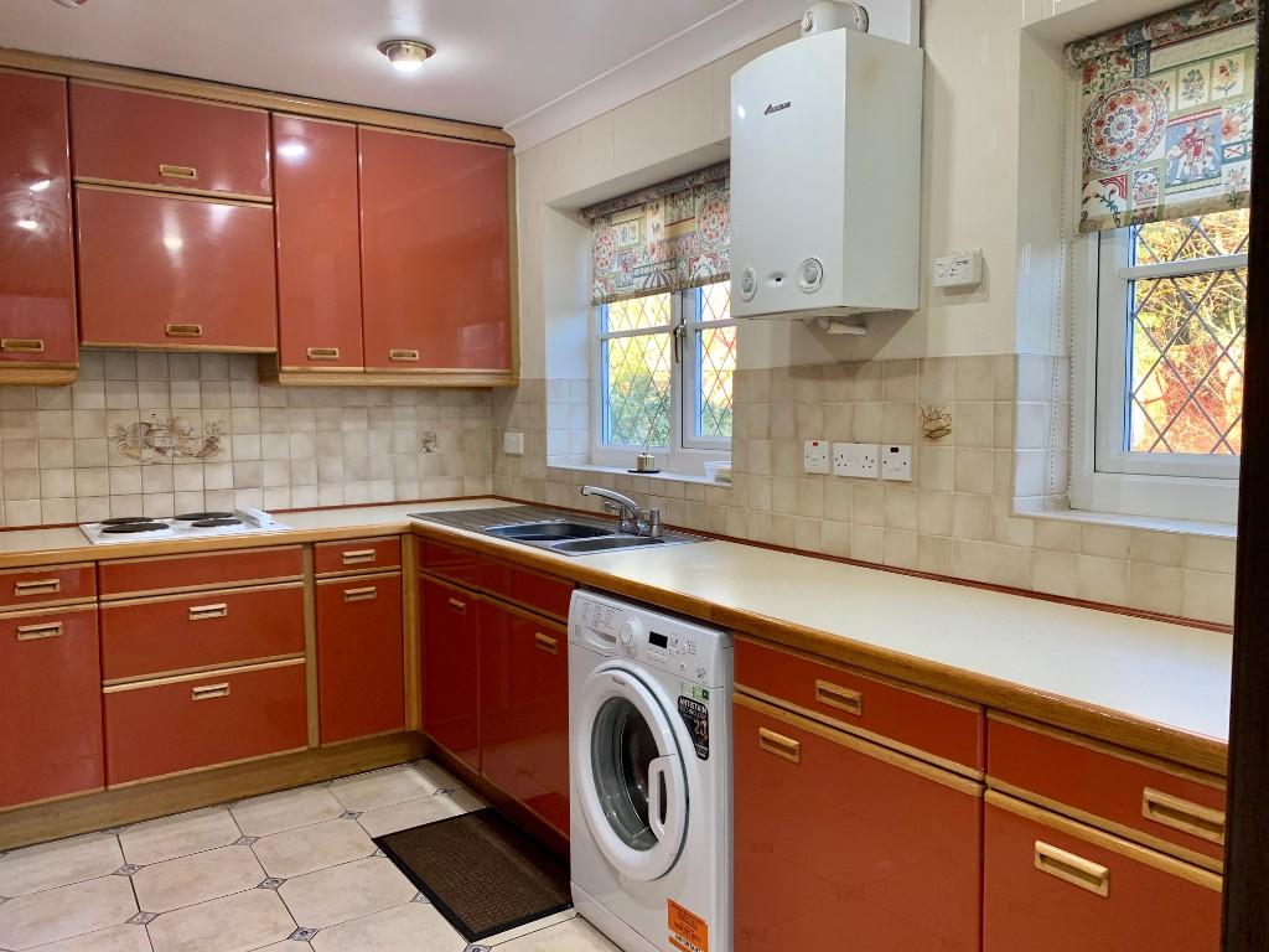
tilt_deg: -3.5
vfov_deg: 53.1
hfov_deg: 67.3
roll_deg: +0.1
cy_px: 476
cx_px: 634
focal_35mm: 26
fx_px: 953
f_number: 1.8
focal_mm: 4.25
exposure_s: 1/50
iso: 50
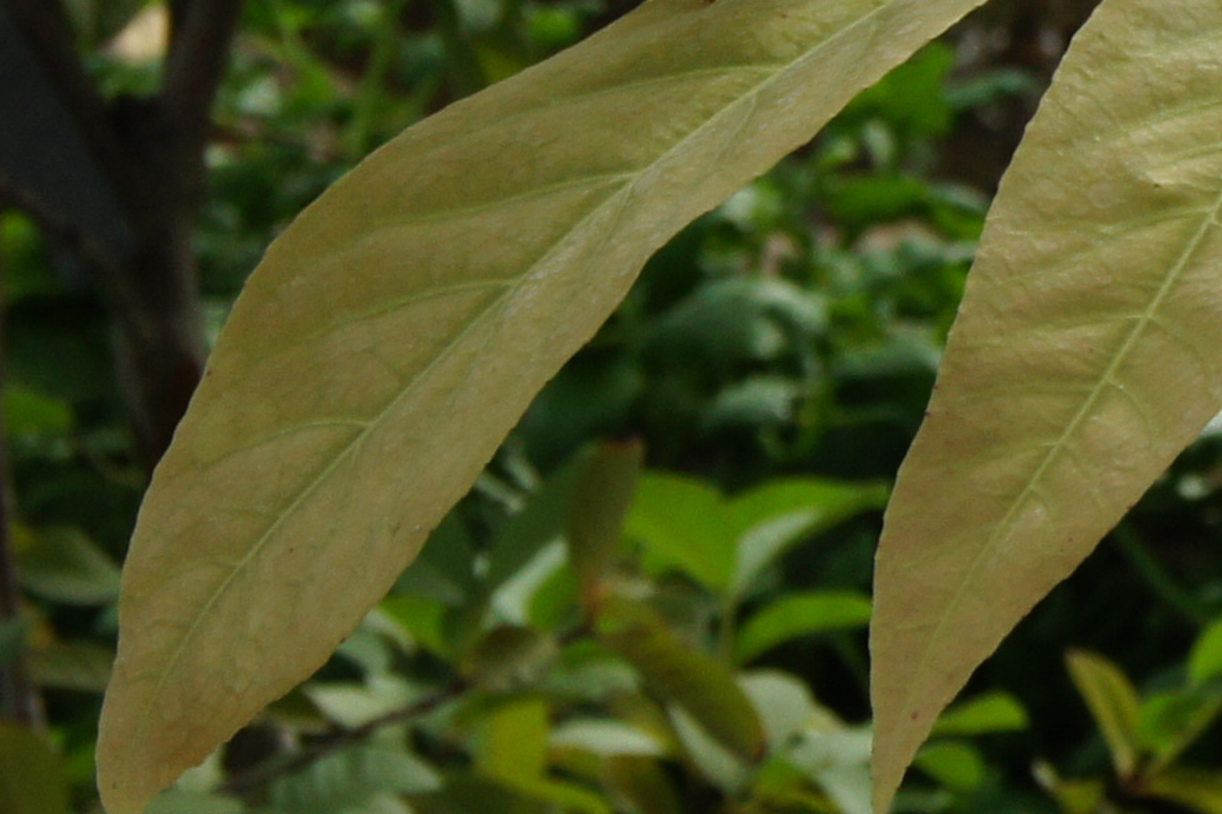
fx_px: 9251
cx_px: 1803
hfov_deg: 7.4
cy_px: -249
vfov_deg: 5.0
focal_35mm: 273
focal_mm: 35
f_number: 9
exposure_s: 1/160
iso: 200
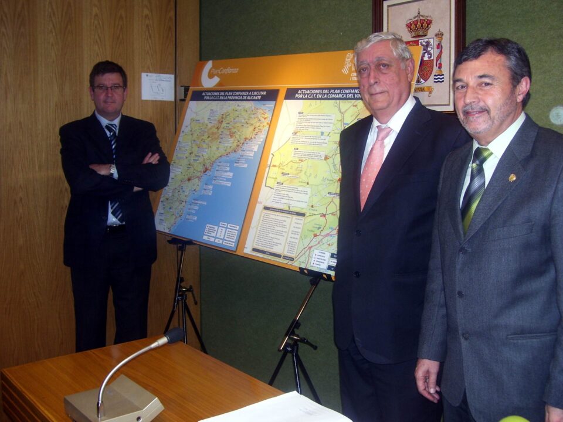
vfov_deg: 38.7
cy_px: 211
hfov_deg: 50.1
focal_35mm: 37
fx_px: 602
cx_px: 282
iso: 80
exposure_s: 1/60
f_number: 2.7
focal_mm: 6
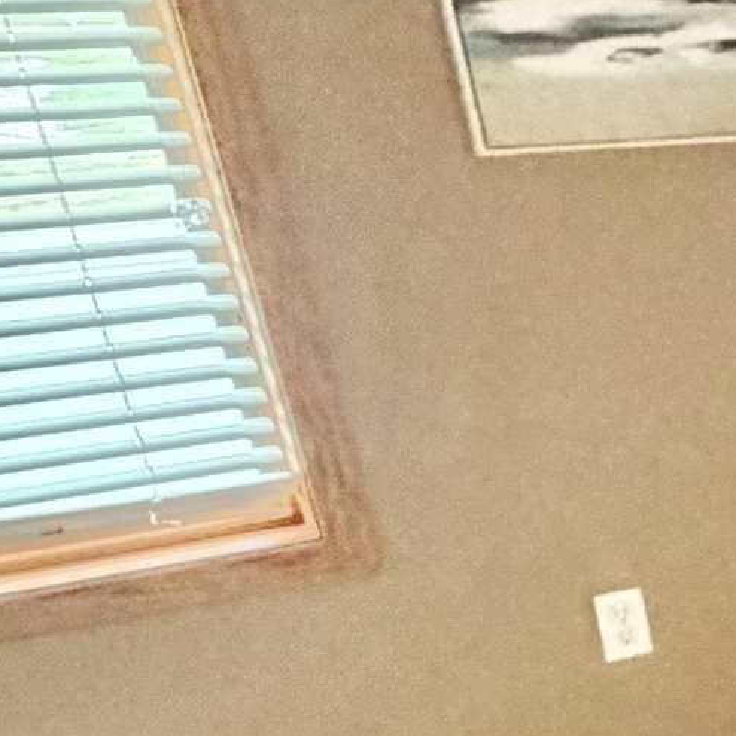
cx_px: 1687
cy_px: 702
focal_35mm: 77
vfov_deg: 21.8
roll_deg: -1.2
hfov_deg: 15.2
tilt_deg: -22.9
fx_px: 1852
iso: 500
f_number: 2.2
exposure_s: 1/60
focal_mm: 2.22
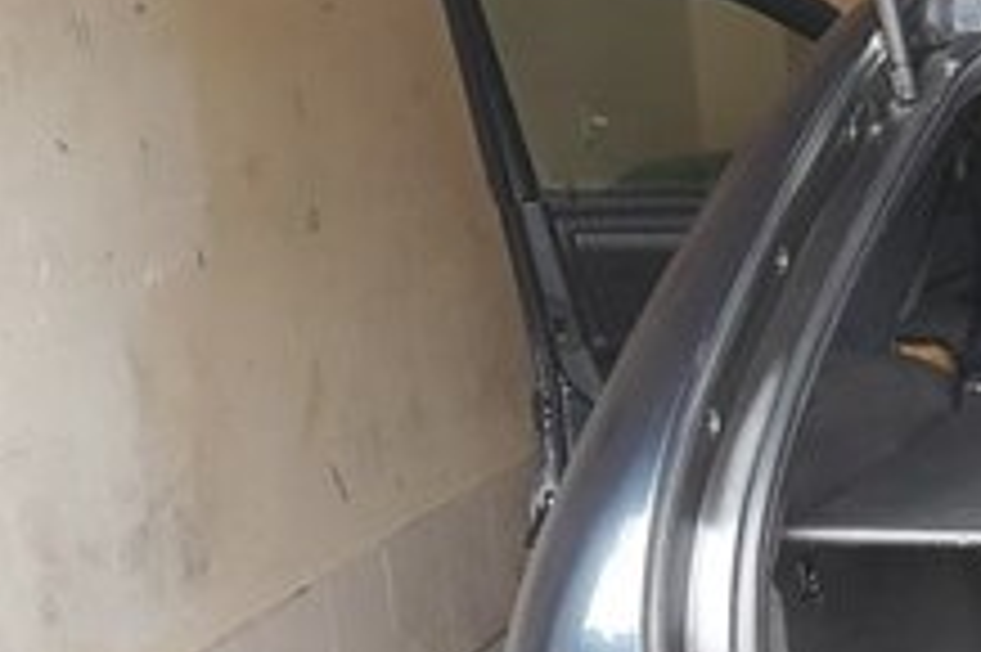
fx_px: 2314
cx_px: 1408
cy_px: 789
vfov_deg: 15.4
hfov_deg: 20.9
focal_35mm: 85
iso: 80
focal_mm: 3.71
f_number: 1.7
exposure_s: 1/100
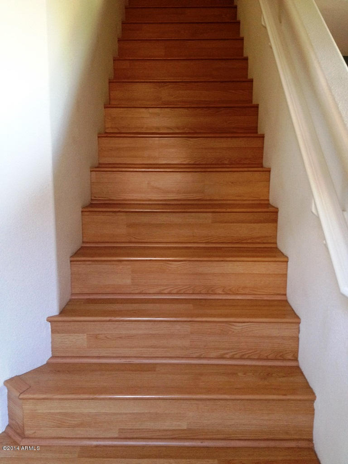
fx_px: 469
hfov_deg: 40.7
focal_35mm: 35
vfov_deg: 52.6
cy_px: 232
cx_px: 174
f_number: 2.4
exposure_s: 1/20
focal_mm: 4.28
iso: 160
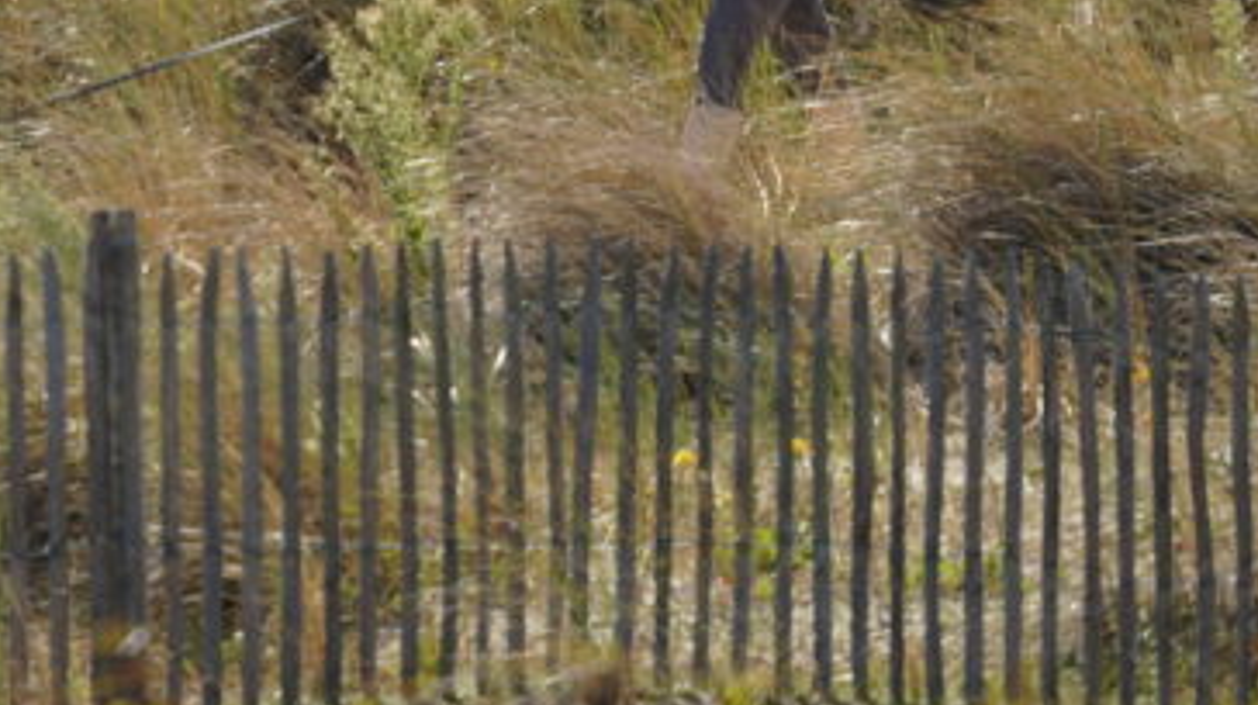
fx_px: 36353
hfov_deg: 2.0
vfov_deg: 1.1
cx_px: 104
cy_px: -316
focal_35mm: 1091
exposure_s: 1/400
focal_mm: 369.6
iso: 125
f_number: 6.3
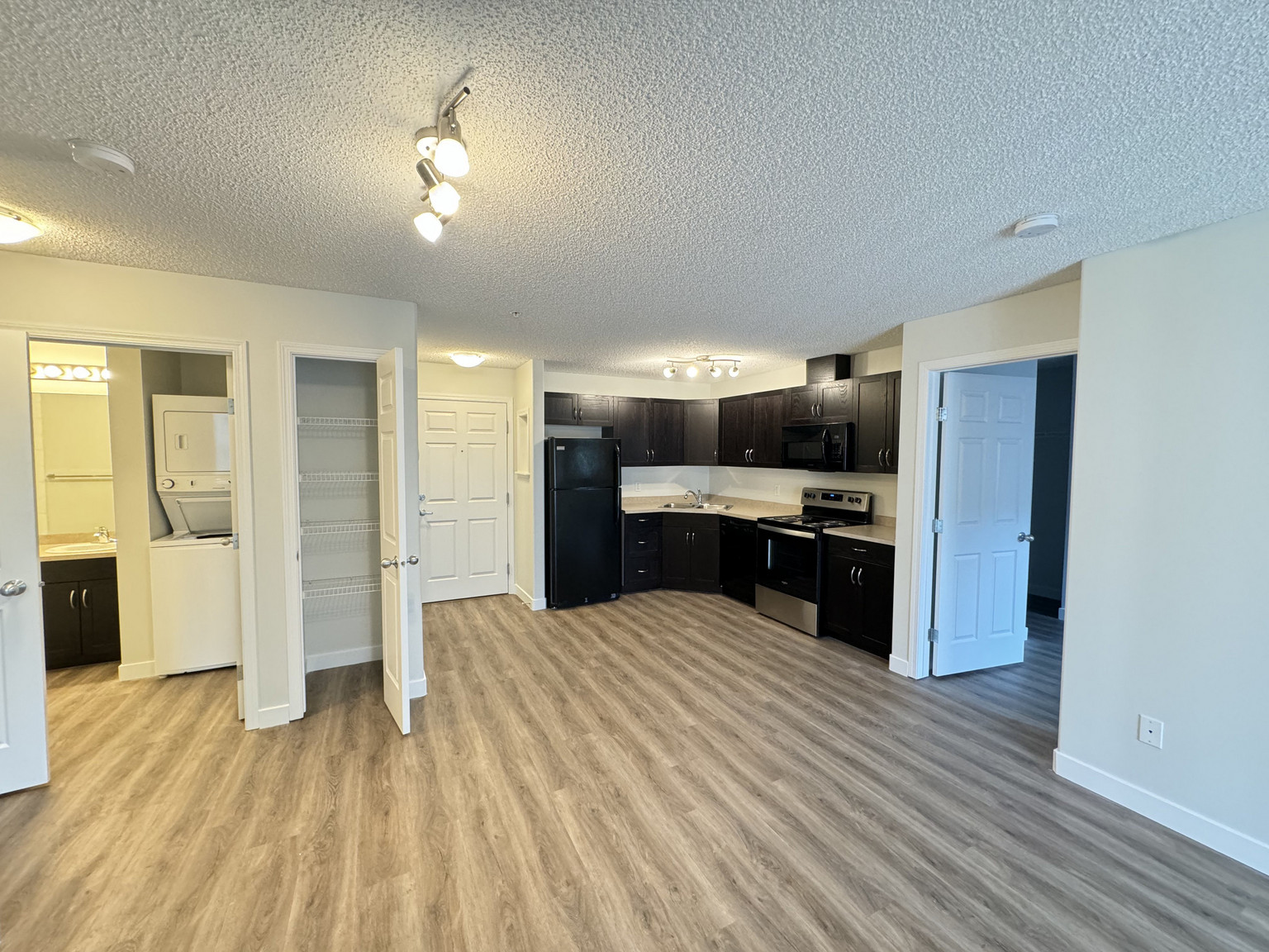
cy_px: 476
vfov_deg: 85.7
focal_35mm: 14
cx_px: 634
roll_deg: -0.1
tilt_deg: -2.0
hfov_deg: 102.1
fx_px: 513
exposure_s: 1/60
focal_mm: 2.22
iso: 400
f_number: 2.2
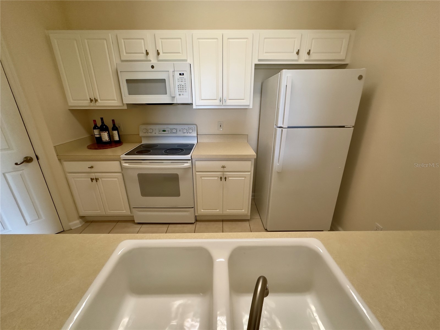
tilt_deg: -20.5
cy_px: 165
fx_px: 178
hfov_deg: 102.1
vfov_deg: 85.7
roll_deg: +1.0
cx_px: 220
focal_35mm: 14
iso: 200
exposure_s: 1/120
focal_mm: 2.22
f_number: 2.2
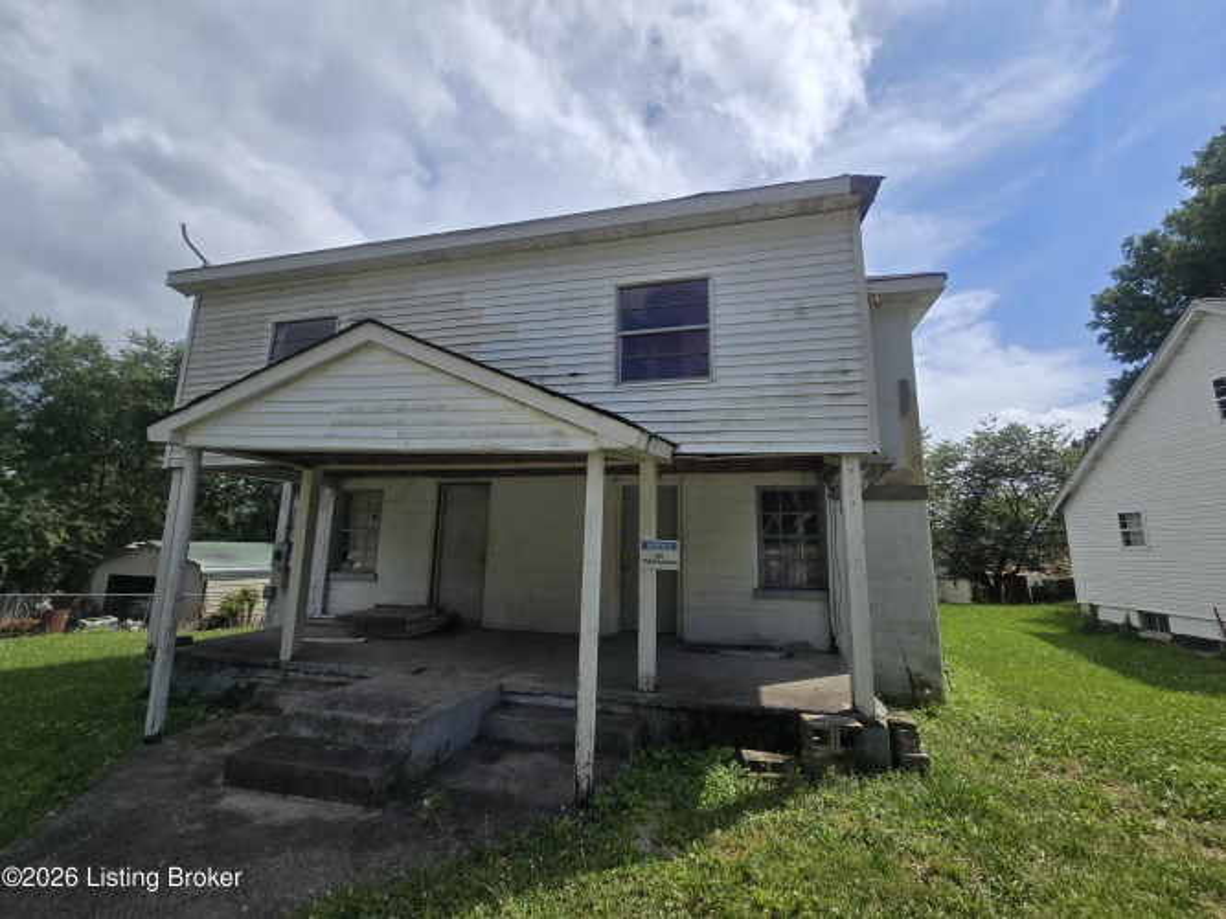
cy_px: 460
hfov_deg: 106.2
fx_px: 460
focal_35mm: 13
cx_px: 613
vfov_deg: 89.9
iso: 50
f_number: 2.2
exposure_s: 1/3798
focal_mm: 2.2
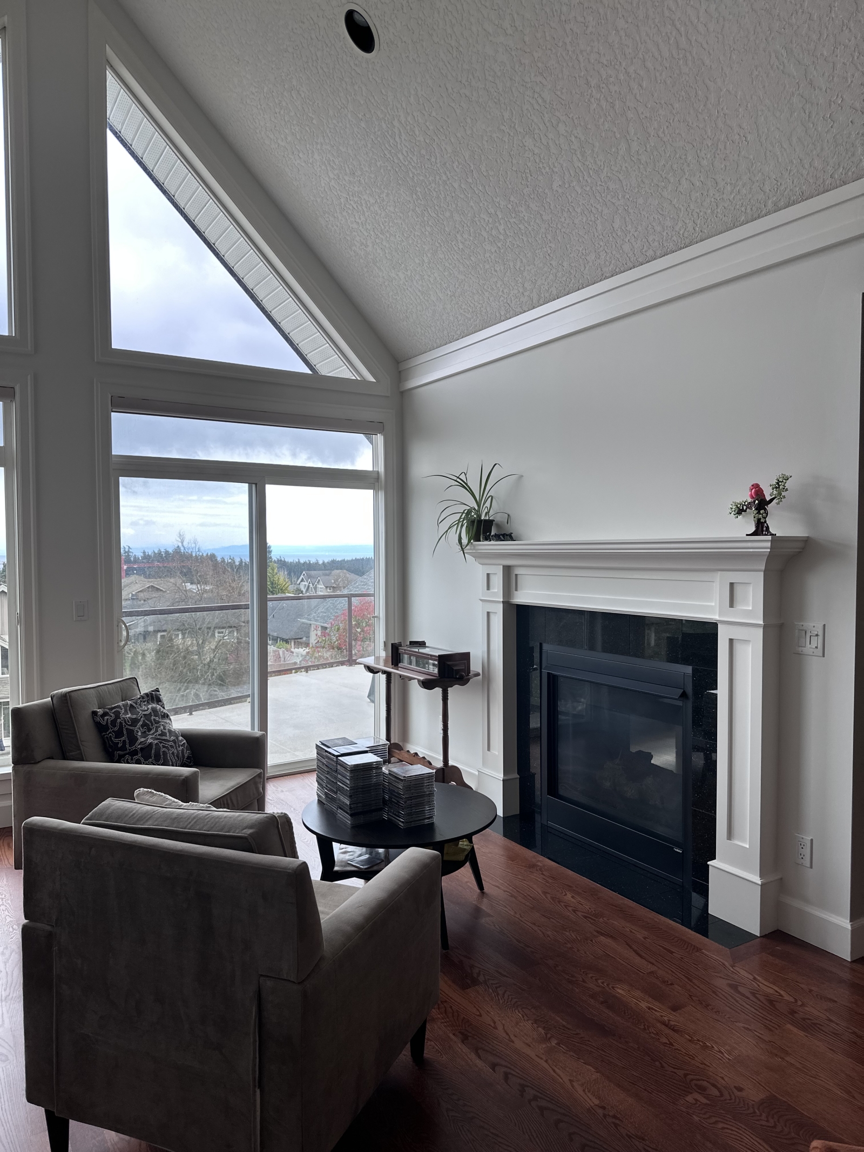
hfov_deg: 56.8
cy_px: 576
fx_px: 799
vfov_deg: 71.6
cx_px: 432
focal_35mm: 24
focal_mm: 6.86
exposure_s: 1/134
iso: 64
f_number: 1.78
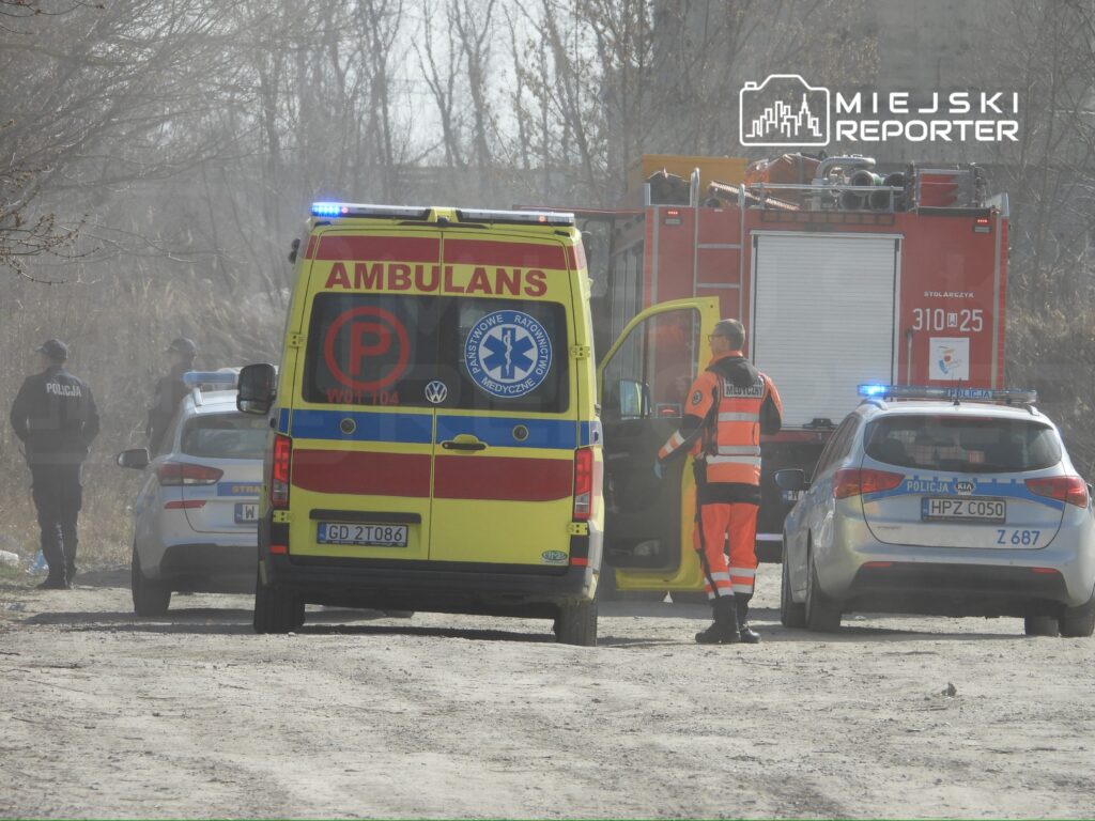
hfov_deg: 4.0
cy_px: 410
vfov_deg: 3.0
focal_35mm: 500
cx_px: 548
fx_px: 15816
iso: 100
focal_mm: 89.9
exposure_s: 1/640
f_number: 5
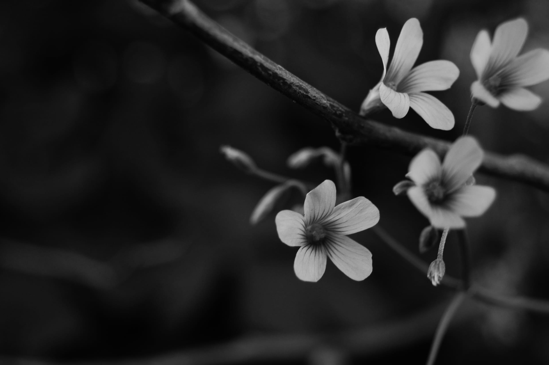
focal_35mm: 84
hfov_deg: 24.2
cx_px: 332
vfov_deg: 16.2
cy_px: 182
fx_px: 1280
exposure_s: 1/40
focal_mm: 46
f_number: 5.6
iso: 200
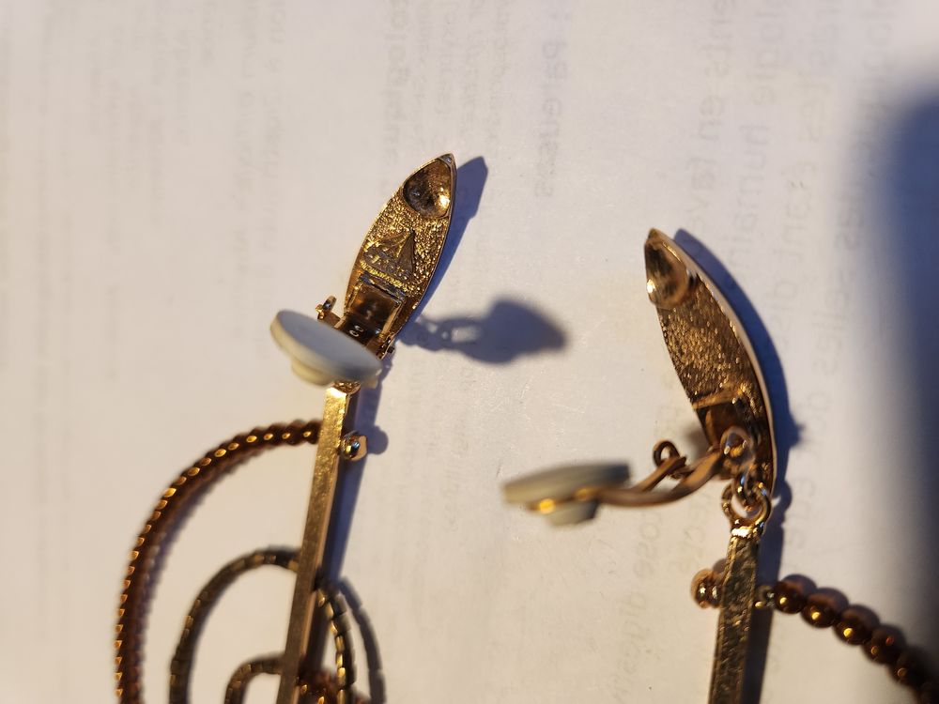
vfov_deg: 58.9
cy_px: 352
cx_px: 470
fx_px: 624
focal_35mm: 23
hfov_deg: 73.9
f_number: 1.8
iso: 320
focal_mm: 5.4
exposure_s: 1/100
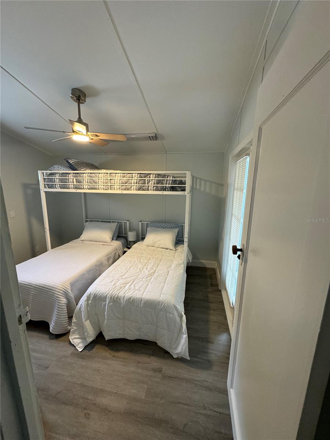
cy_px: 220
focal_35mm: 14
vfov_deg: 102.1
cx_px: 165
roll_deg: -0.8
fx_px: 178
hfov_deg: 85.7
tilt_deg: -12.3
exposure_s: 1/60
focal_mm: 2.22
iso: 320
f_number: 2.2
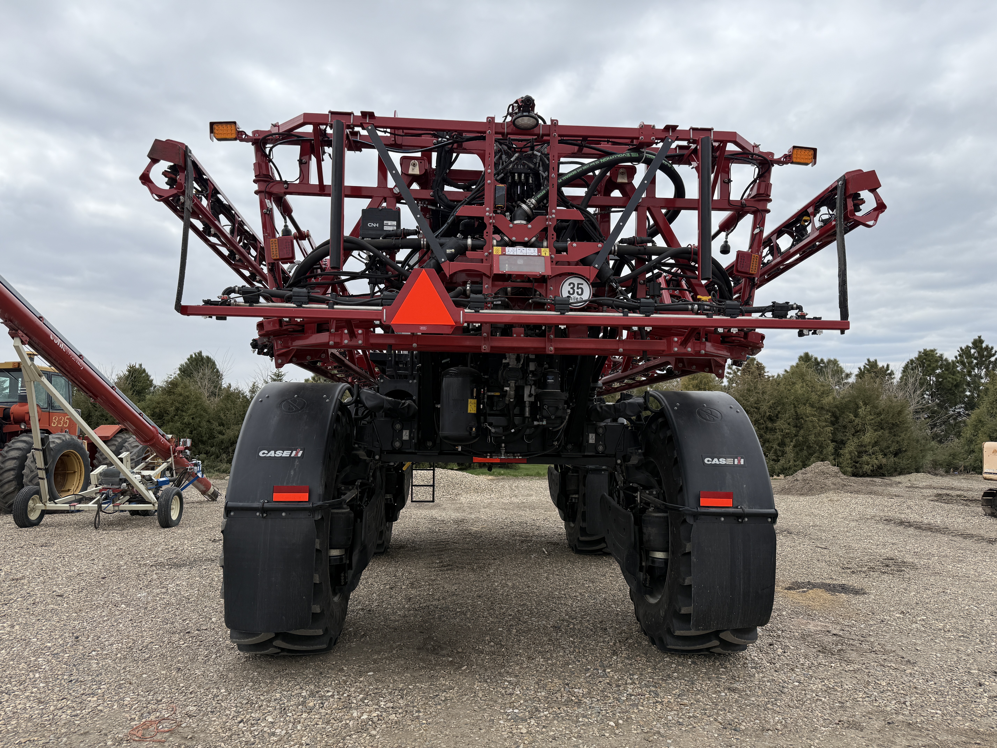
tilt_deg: +1.8
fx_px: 691
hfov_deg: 71.6
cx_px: 498
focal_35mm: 24
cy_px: 374
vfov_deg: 56.8
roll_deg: -3.4
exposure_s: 1/3953
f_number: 1.78
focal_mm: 6.76
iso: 80
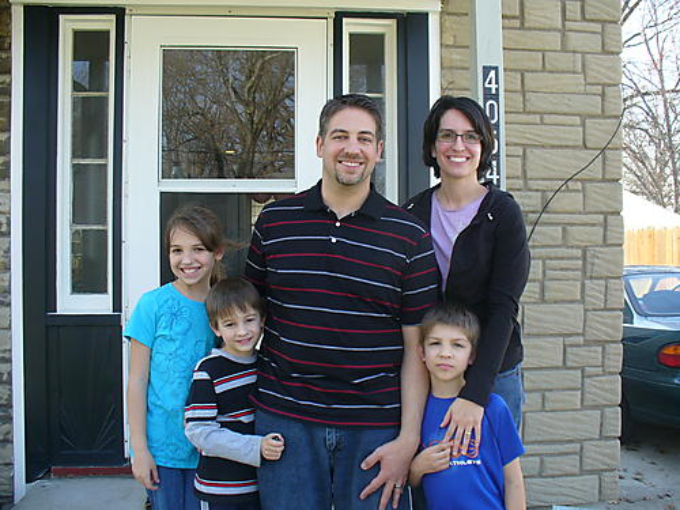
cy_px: 255
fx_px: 727
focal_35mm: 37
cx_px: 340
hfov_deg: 50.1
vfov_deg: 38.7
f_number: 2.8
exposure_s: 1/160
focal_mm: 6.1
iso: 80
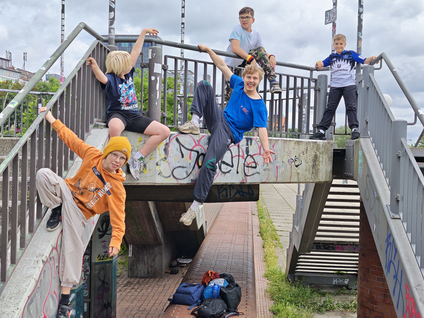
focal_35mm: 46
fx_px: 563
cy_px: 159
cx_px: 212
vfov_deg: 31.5
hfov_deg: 41.2
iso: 50
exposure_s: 1/2200
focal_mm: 6.55
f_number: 1.6
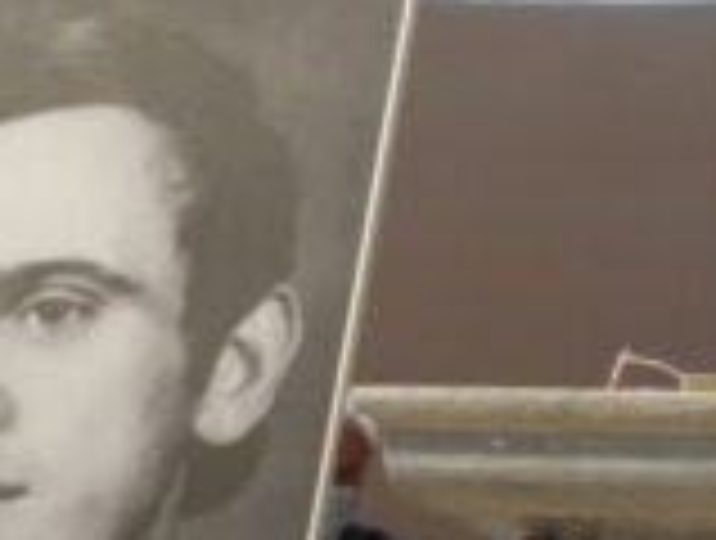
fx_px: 6240
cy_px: 490
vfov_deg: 5.0
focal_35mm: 301
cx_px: 689
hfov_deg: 6.5
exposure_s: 1/20
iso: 400
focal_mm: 14.3
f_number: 4.5
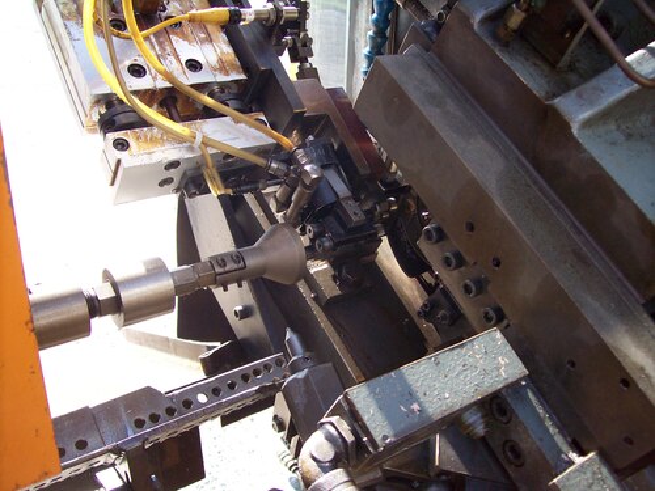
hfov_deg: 51.4
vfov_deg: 39.7
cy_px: 246
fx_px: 681
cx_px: 328
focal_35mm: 36
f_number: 2.7
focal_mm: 6
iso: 80
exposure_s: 1/150
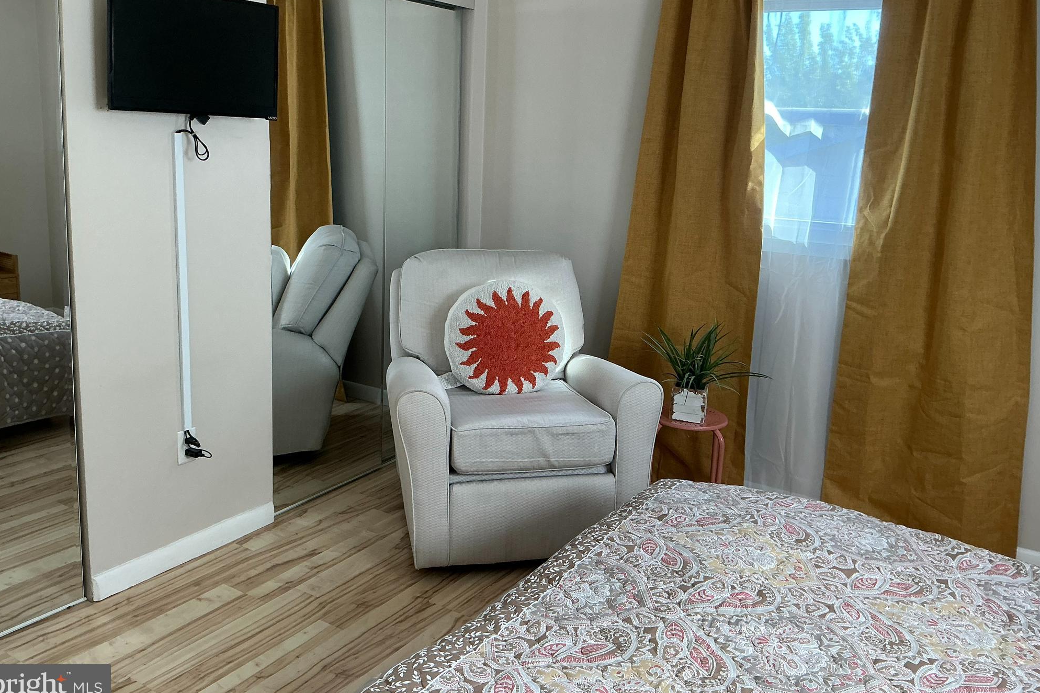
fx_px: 867
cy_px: 305
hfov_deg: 61.9
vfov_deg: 43.5
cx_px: 516
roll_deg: -2.7
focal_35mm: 30
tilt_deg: -11.9
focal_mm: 3
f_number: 1.8
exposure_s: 1/120
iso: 64
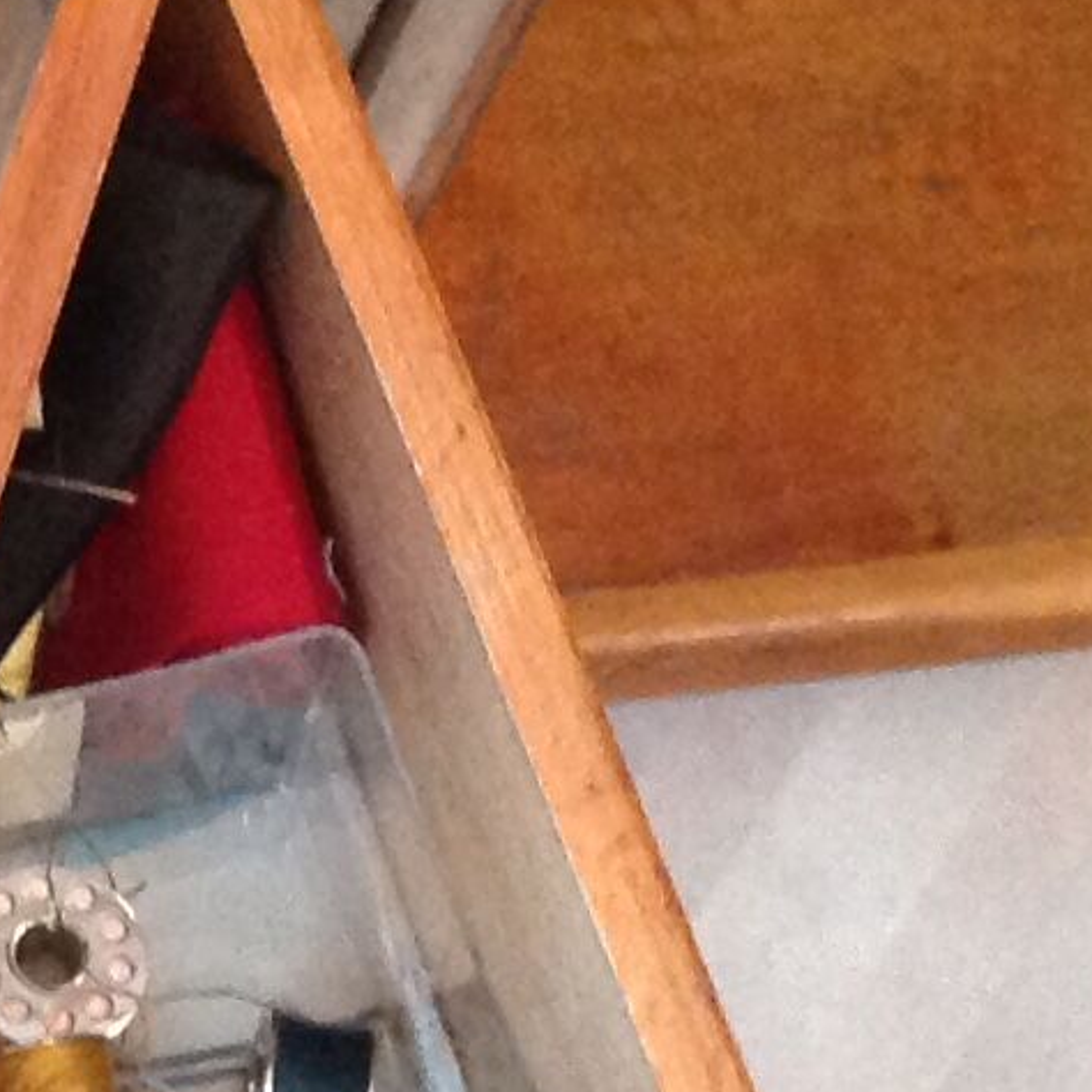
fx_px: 6032
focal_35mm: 169
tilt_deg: -60.7
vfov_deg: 10.3
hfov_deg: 9.6
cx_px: -1133
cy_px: 99
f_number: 2.4
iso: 320
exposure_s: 1/15
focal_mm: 4.28
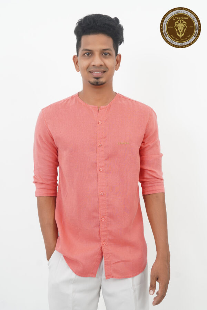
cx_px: 104
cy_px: 155
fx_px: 414
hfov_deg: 28.1
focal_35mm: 48
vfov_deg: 41.1
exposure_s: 1/100
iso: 200
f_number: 8
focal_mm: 32
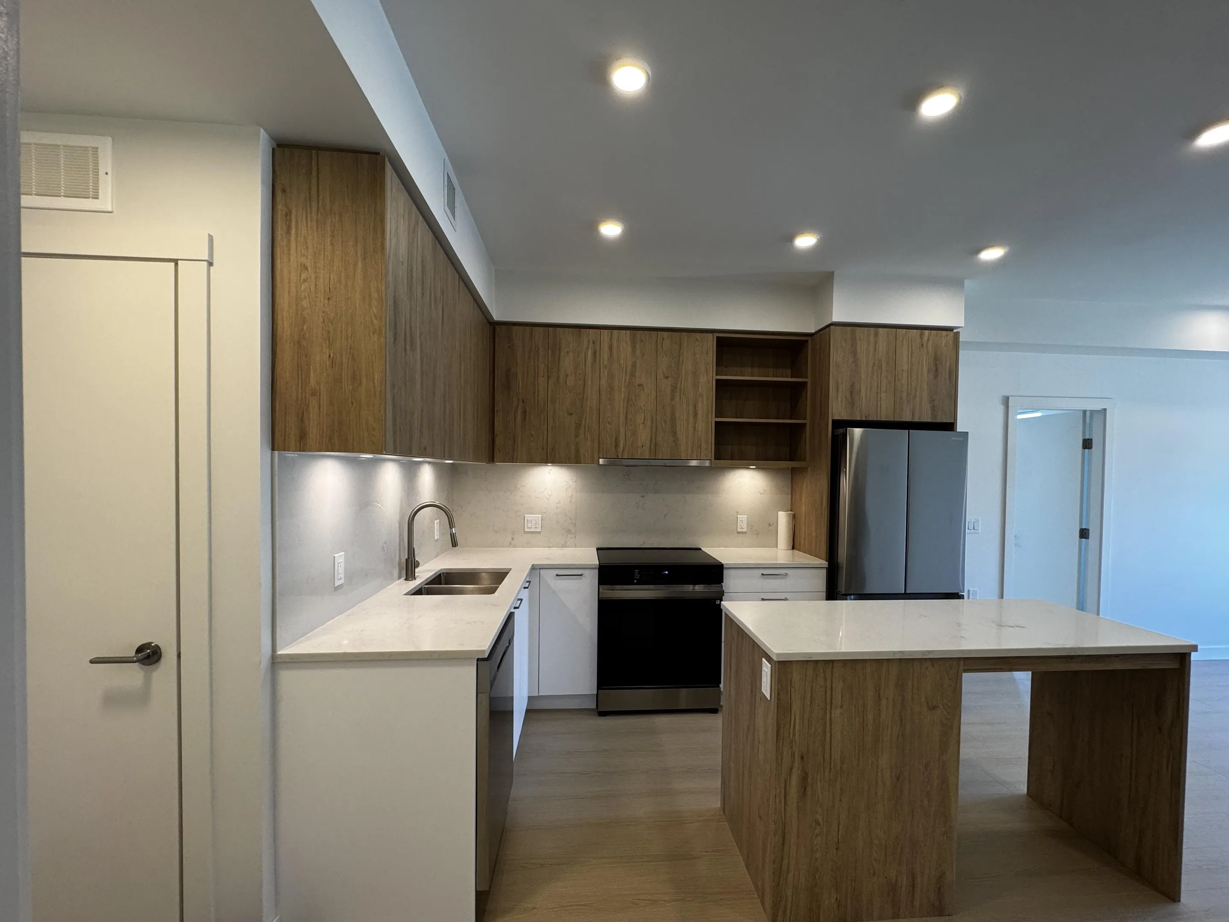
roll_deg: -1.1
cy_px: 484
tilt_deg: -0.7
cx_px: 630
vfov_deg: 81.7
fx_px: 533
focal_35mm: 15
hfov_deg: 98.2
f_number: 2.2
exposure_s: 1/120
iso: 160
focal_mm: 2.22
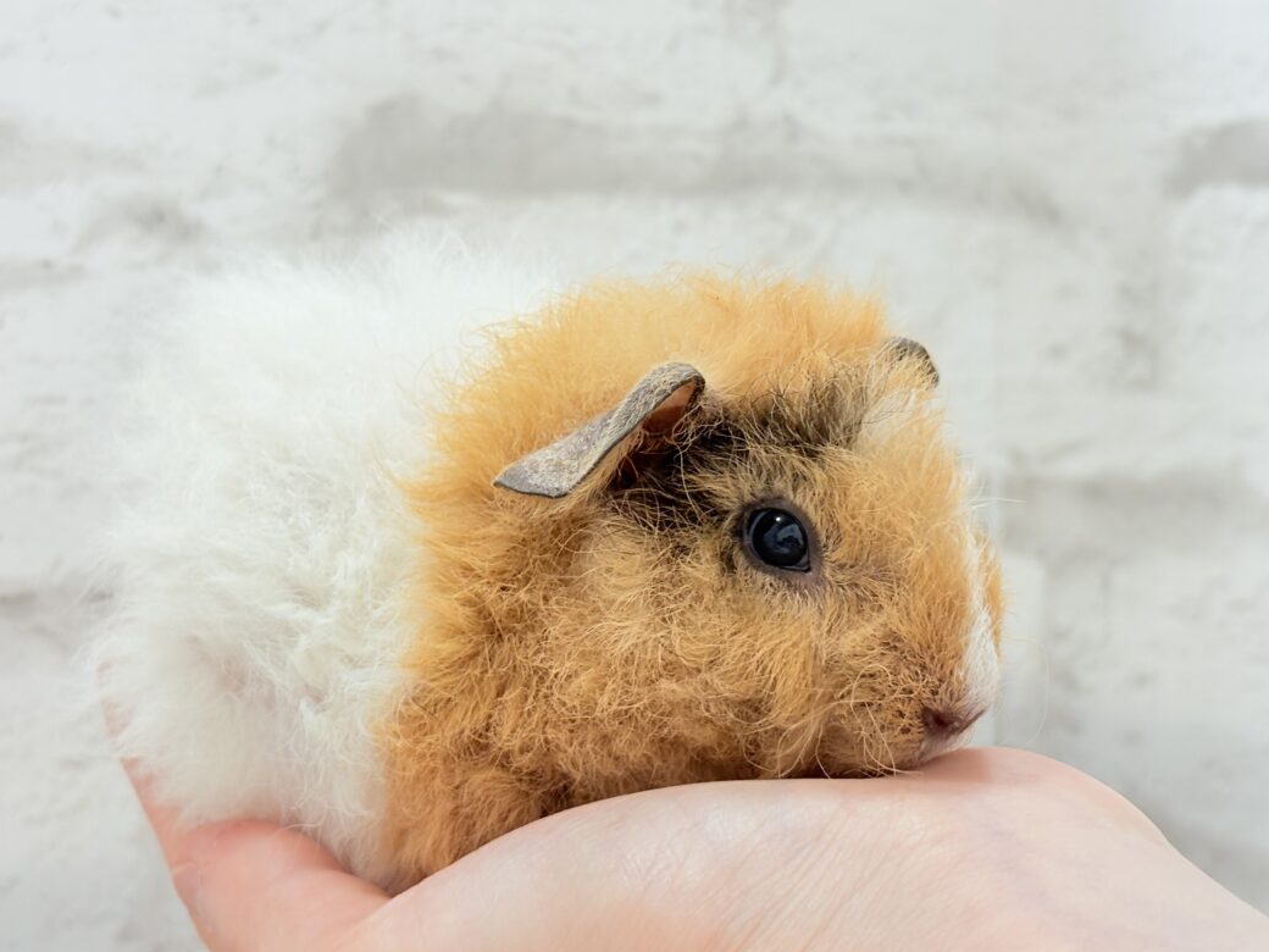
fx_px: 2200
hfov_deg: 32.2
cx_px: 655
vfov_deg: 24.4
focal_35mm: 60
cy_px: 413
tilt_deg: -3.9
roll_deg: +1.5
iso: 50
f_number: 1.6
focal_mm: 5.96
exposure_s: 1/50
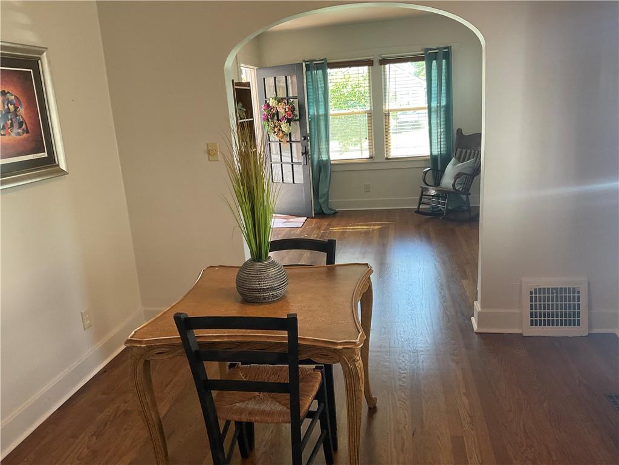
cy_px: 232
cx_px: 310
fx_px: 519
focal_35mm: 29
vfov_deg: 48.2
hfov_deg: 61.7
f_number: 1.8
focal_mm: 3
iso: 80
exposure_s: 1/60
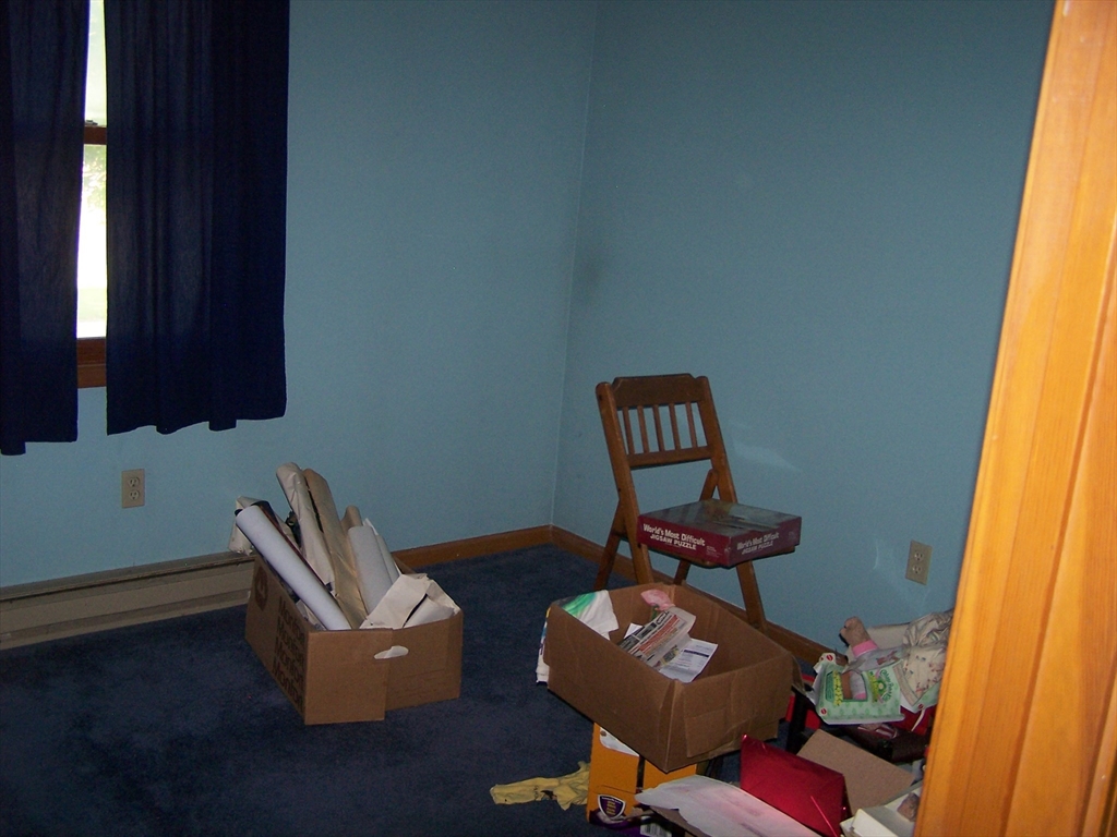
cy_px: 418
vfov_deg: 37.7
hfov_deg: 49.0
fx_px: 1226
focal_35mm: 38
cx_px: 558
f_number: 2.8
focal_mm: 6.3
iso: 140
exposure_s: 1/60
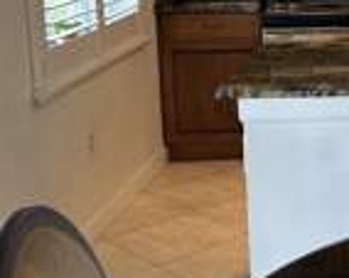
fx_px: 886
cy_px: 43
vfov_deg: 17.6
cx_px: 467
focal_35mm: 86
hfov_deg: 20.2
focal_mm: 5.7
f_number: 1.5
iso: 100
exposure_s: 1/60
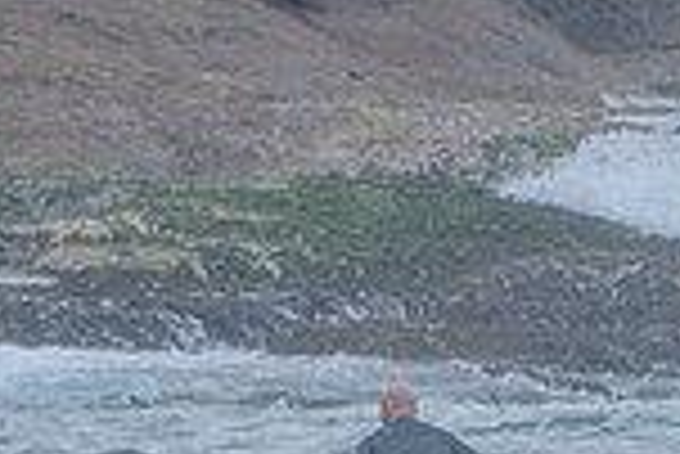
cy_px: 591
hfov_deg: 0.9
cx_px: 319
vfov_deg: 0.6
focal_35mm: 2349
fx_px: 44412
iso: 500
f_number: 5.6
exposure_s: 1/1250
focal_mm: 500
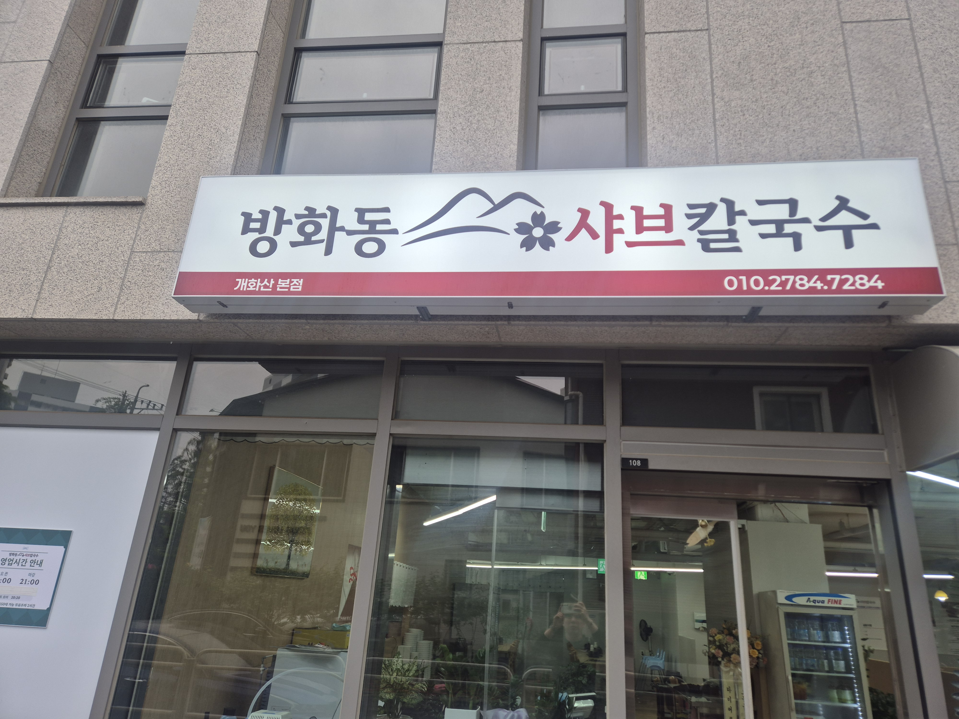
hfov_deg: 73.9
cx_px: 480
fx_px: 637
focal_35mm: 23
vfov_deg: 58.9
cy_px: 360
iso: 25
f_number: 1.8
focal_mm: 5.4
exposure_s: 1/189
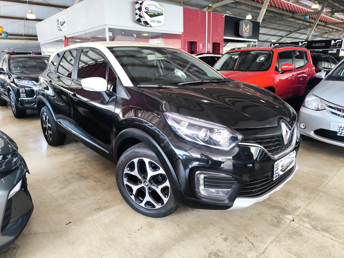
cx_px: 172
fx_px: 229
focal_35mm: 23
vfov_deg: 58.9
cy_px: 129
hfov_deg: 73.9
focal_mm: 6.14
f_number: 1.65
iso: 250
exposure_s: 1/120
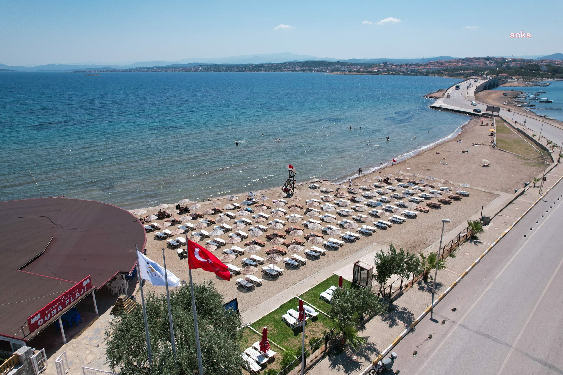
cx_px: 282
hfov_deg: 78.6
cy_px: 188
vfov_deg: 57.2
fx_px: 344
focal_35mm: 22
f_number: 2.8
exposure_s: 1/2500
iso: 100
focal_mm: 8.38
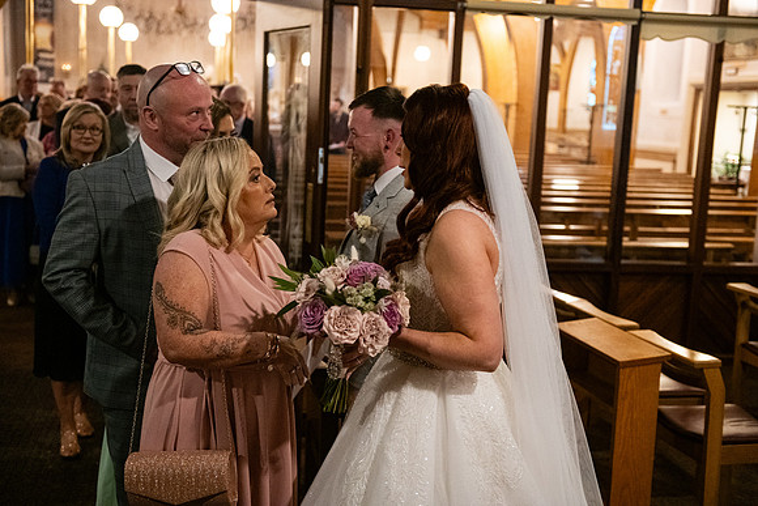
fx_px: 1011
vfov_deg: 28.1
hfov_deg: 41.1
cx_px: 379
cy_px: 253
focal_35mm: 48
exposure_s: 1/160
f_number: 3.5
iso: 2500
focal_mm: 48
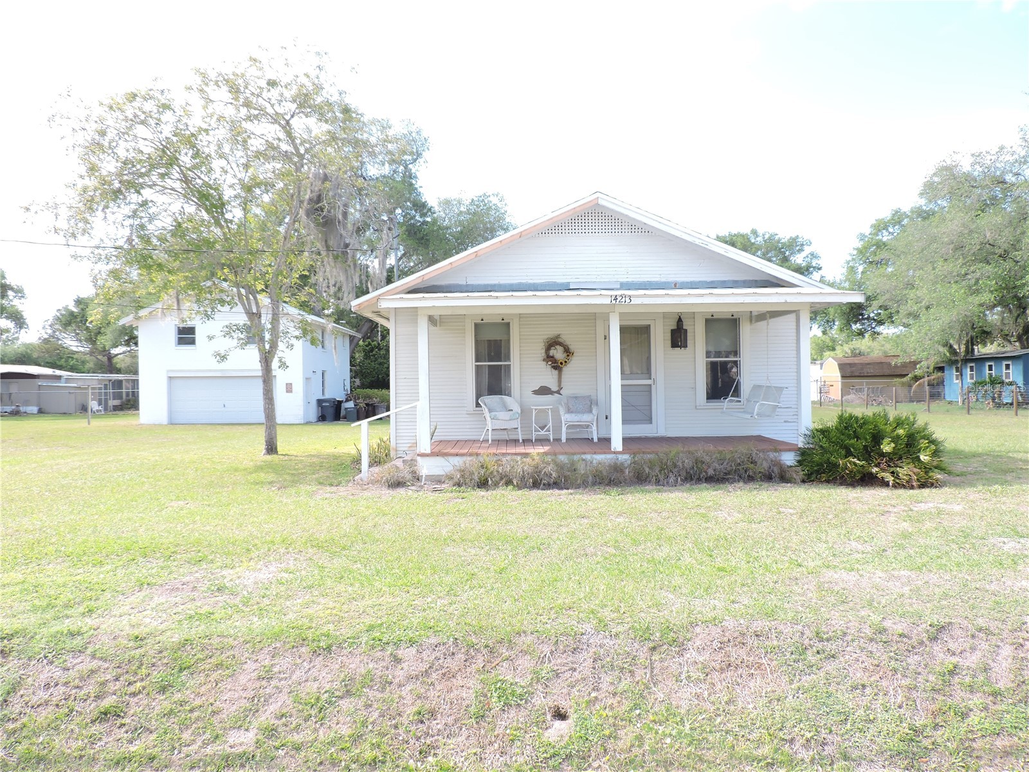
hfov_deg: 71.6
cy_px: 386
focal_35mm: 24
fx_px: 713
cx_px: 514
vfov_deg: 56.8
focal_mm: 4.3
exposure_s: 1/250
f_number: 3
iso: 110
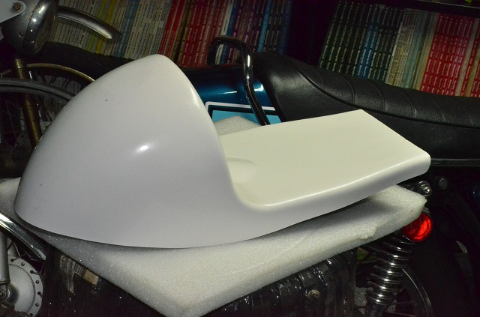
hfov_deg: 27.1
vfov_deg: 18.1
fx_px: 997
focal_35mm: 75
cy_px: 158
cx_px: 240
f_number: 22
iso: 6400
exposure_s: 1/200
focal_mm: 50
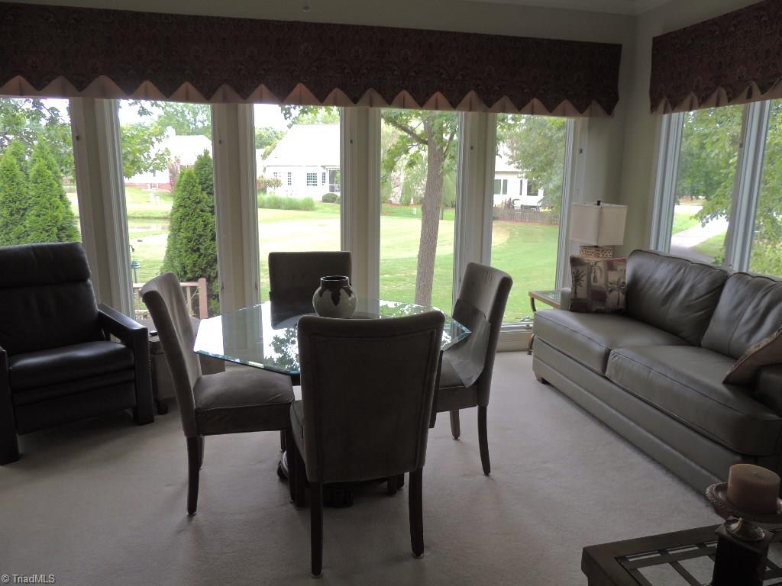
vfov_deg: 56.8
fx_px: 542
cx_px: 391
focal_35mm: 24
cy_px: 293
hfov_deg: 71.6
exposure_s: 1/60
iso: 100
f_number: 3
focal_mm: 4.3
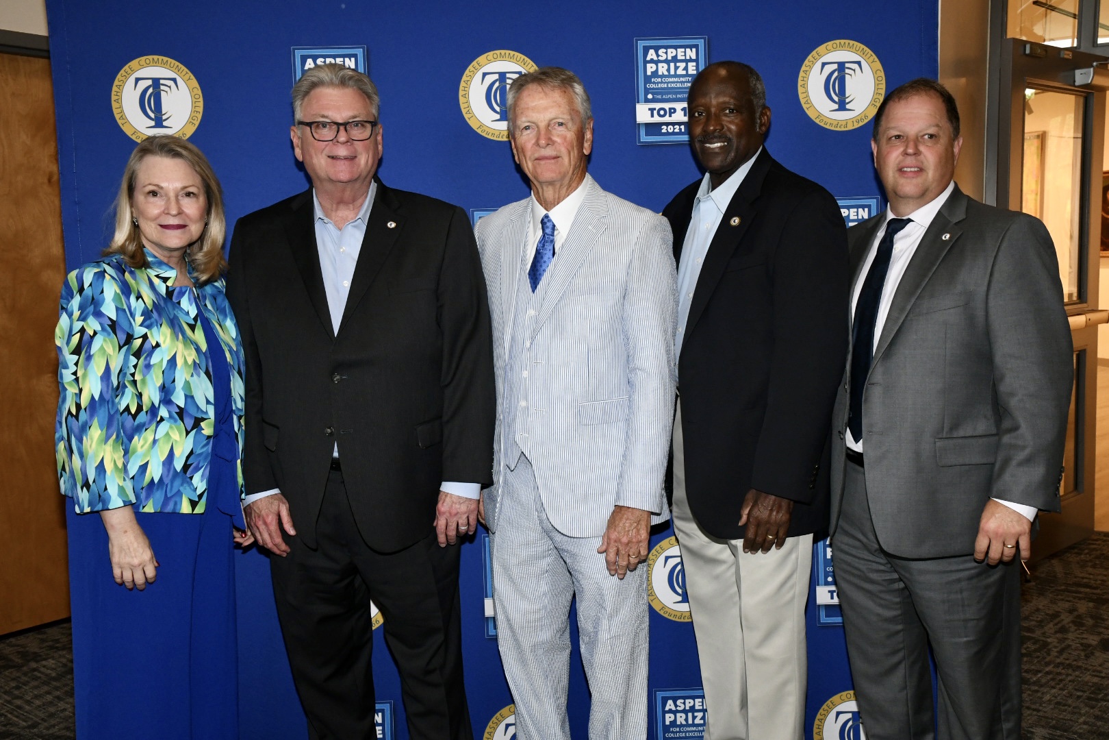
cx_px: 554
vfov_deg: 35.9
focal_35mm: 37
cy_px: 370
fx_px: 1140
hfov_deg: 51.9
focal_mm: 25
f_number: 9
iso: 1600
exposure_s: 1/60
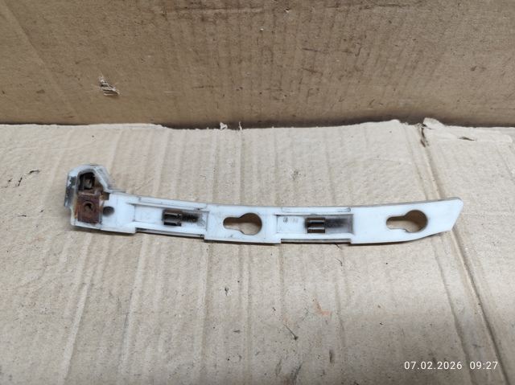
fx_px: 342
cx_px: 258
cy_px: 192
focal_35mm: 23
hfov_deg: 74.0
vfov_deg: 58.8
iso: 320
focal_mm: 6.19
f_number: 1.65
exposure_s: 1/100
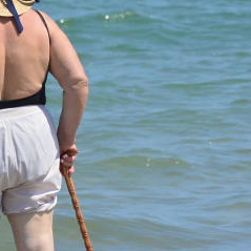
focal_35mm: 846
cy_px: 168
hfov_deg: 2.1
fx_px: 6940
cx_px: -58
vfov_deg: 2.1
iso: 160
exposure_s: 1/1000
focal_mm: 110
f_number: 5.6
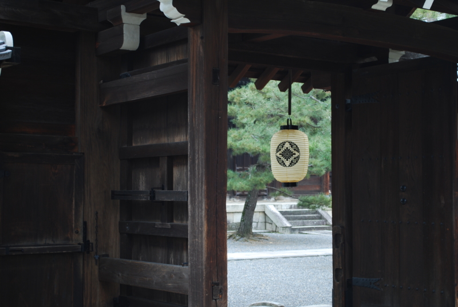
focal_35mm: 66
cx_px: 229
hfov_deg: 30.5
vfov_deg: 20.7
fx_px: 841
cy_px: 154
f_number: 5.6
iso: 100
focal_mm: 44
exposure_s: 1/20
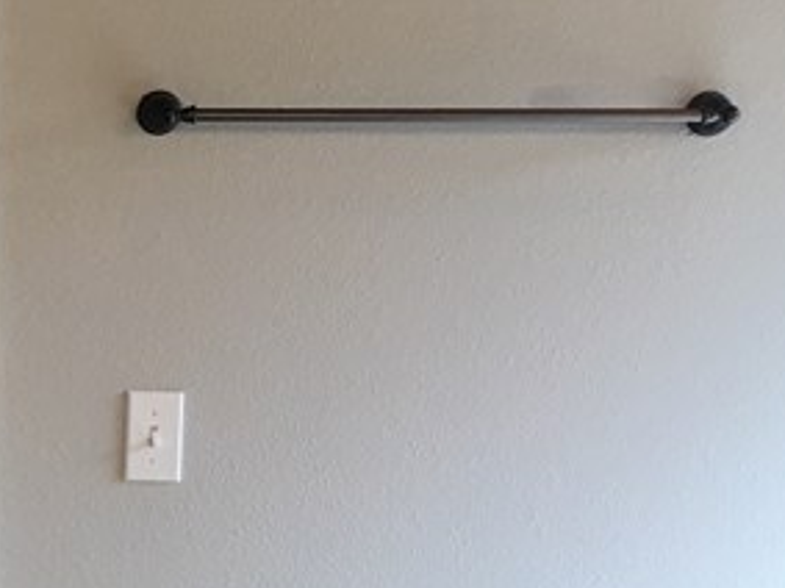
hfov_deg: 16.9
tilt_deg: -5.8
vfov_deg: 14.1
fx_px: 2380
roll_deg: +1.1
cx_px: -416
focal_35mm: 105
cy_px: 394
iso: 40
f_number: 2.2
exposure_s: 1/30
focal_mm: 4.15
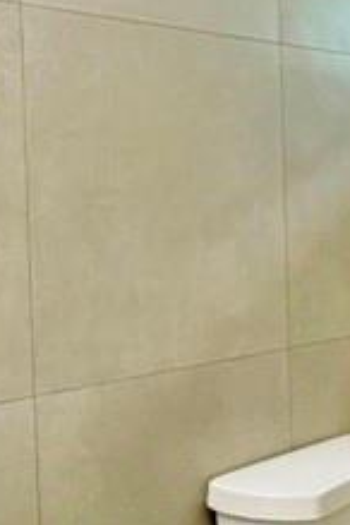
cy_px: 242
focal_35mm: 68
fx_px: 992
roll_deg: +1.8
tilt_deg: -2.2
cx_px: 235
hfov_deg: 19.9
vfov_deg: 29.6
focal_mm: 2.22
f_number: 2.2
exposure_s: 1/60
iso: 400
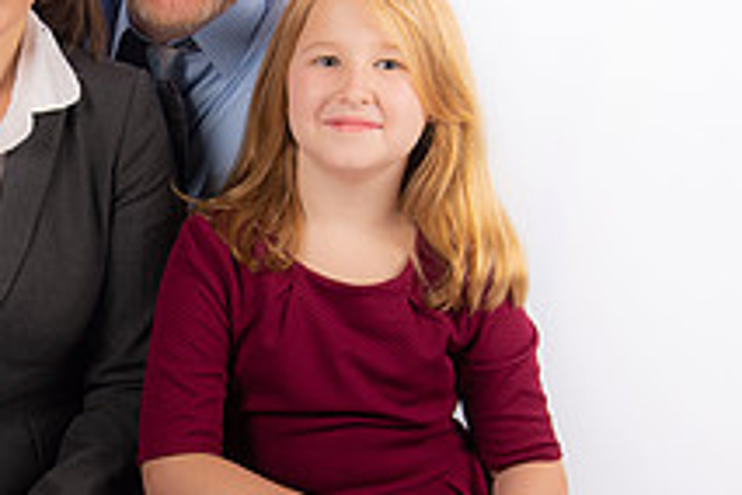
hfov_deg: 16.8
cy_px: 331
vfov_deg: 11.4
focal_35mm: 120
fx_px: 2473
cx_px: 35
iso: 100
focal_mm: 44
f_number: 5.6
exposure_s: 1/200
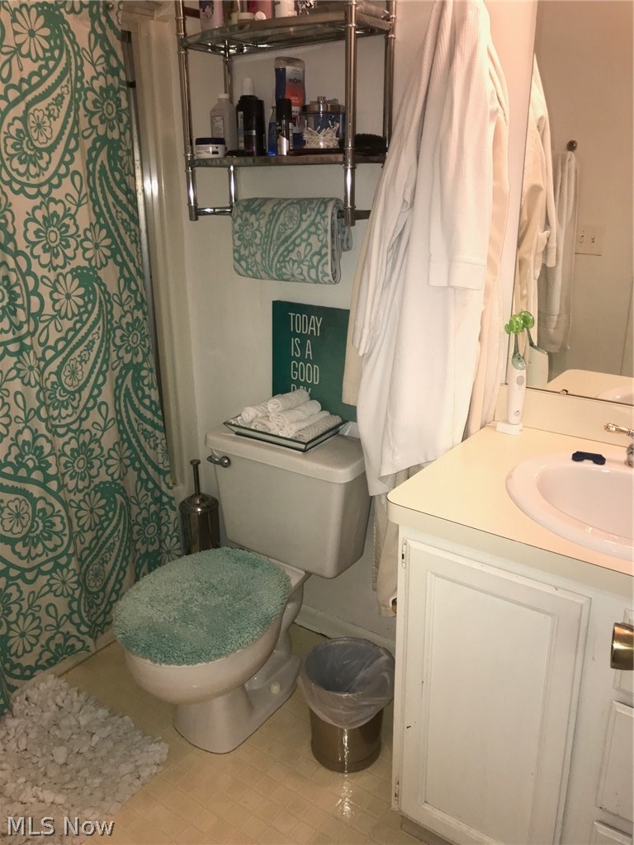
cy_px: 422
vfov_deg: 63.4
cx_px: 317
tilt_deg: -18.5
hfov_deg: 49.7
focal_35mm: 28
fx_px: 684
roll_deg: +0.5
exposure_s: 1/30
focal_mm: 3.99
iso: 40
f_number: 1.8
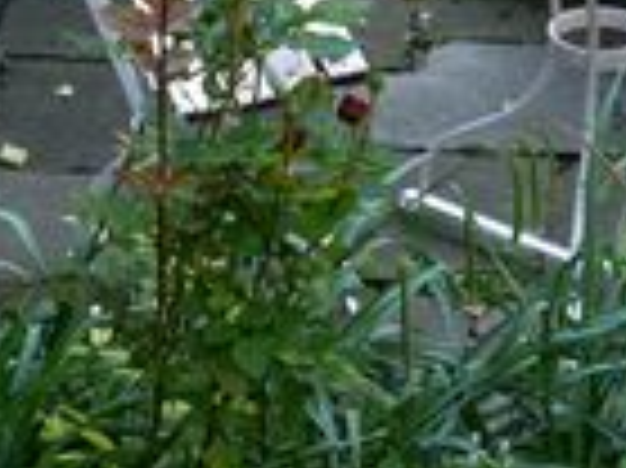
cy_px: -104
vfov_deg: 7.6
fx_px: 3487
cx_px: 333
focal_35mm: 193
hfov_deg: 10.3
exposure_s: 1/50
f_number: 4.4
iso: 100
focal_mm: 21
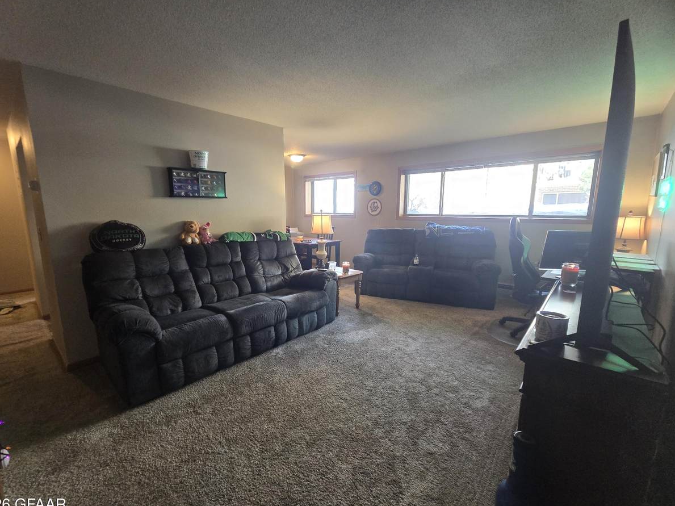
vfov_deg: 85.6
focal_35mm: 14
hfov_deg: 102.0
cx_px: 327
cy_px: 257
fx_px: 273
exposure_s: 1/60
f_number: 2.2
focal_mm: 2.2
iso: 400
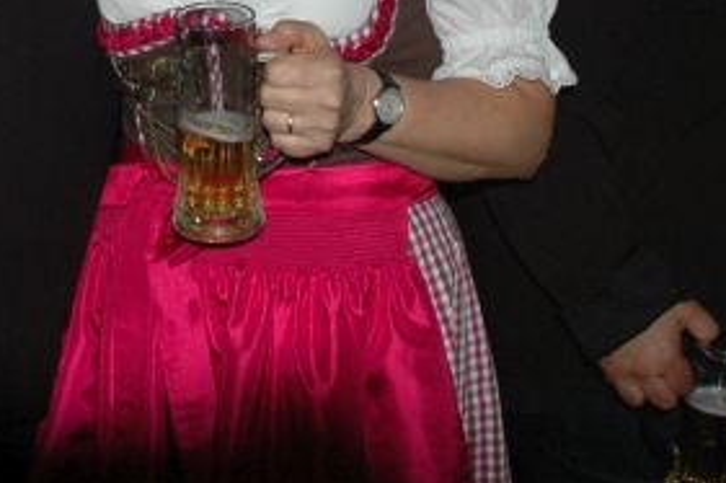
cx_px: 65
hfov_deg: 25.5
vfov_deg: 16.6
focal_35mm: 77
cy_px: -163
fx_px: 1552
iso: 400
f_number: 3.5
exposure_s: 1/60
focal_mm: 18
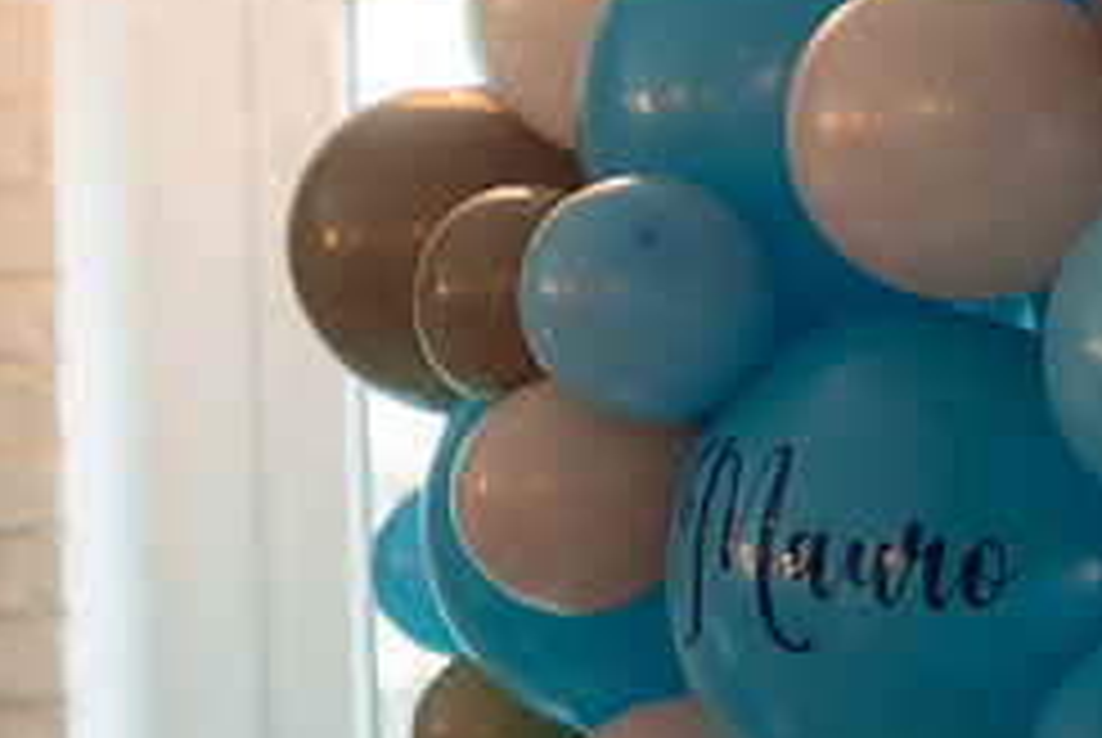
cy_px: 551
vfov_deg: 19.1
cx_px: 1142
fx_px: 2176
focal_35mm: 71
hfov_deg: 26.6
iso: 1000
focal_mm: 30
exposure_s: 1/250
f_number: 2.8
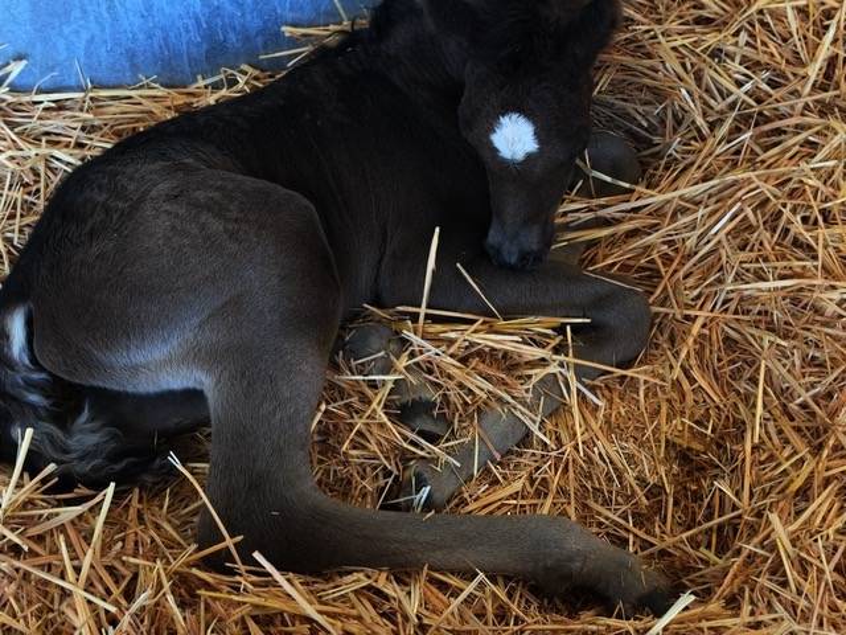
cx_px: 423
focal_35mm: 48
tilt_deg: -46.6
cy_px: 318
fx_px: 1173
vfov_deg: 30.3
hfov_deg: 39.7
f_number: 1.78
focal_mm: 6.86
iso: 125
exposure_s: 1/120
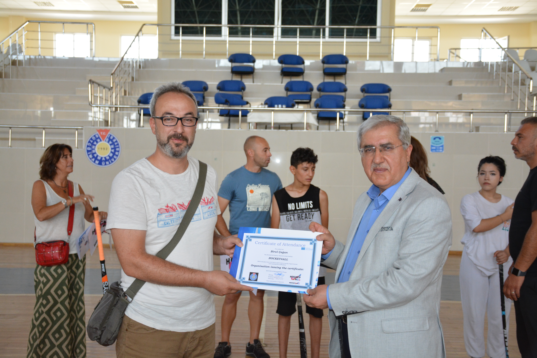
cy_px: 179
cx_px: 268
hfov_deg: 43.6
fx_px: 671
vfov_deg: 29.9
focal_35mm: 45
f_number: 4
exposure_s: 1/125
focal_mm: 30
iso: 1600
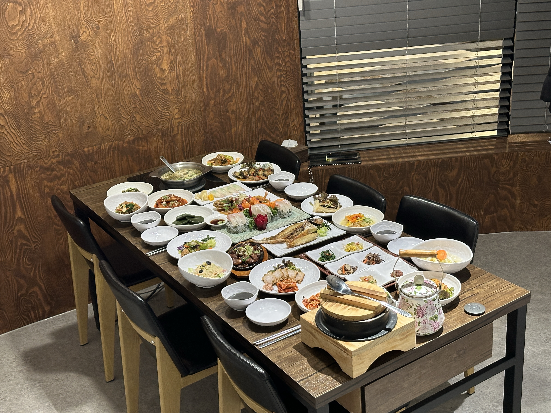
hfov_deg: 39.7
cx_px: 276
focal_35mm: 48
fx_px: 764
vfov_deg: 30.3
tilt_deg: -23.7
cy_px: 206
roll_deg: +3.9
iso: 160
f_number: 1.78
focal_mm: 6.86
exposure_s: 1/60
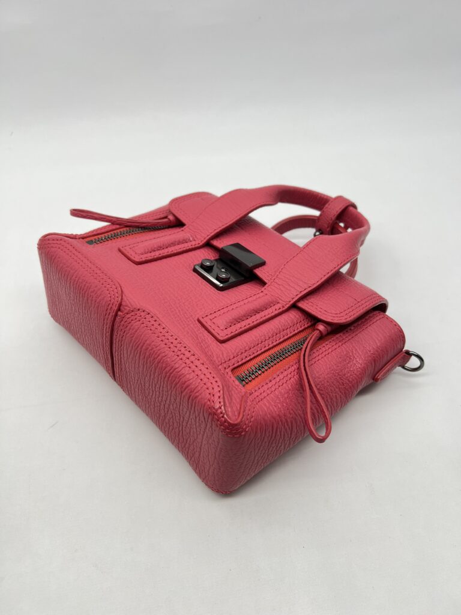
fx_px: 462
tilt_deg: -44.5
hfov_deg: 53.1
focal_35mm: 26
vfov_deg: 67.3
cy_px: 308
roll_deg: +1.5
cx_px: 230
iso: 32
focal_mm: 5.7
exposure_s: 1/104
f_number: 1.5
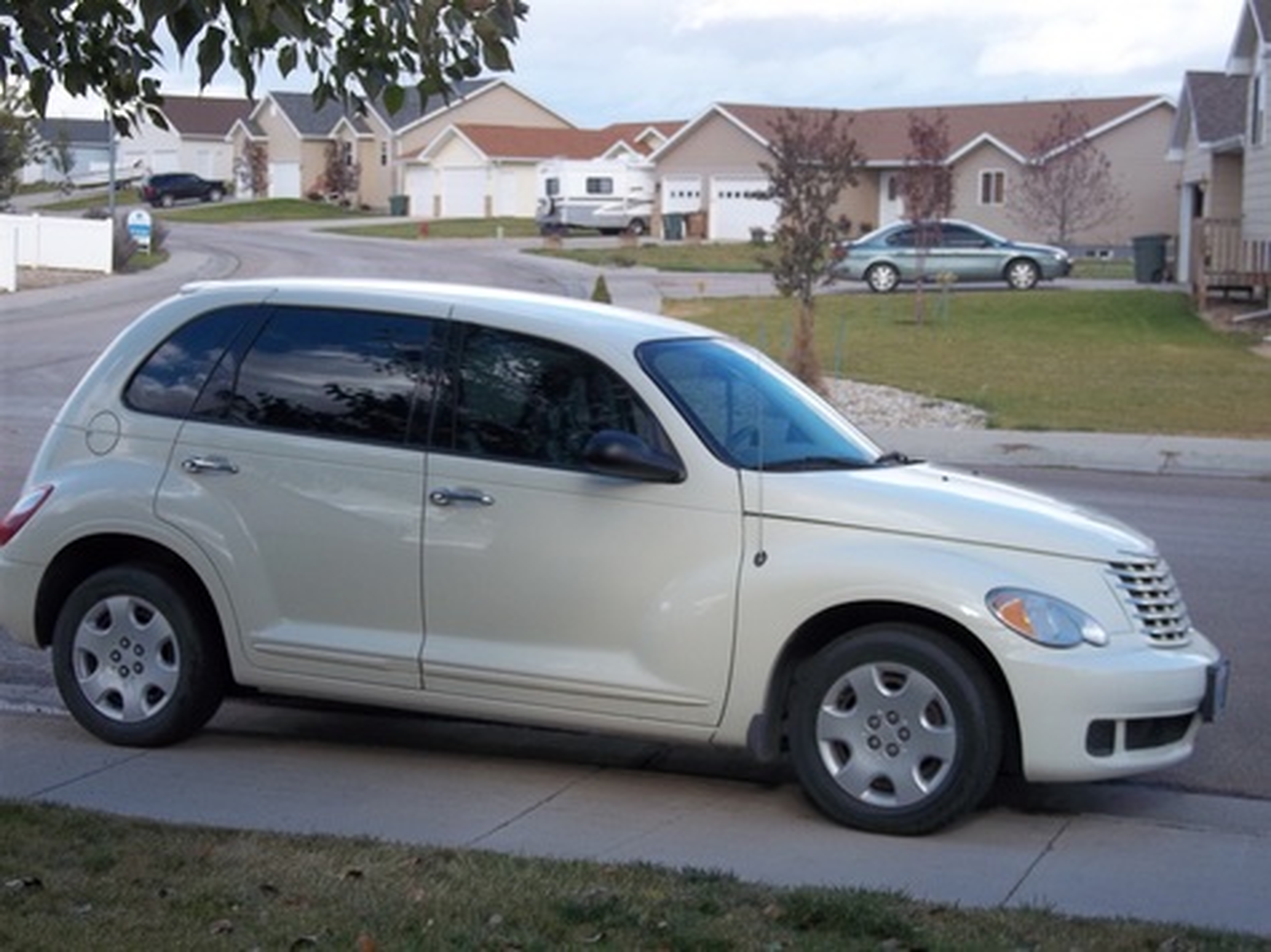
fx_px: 2276
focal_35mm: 62
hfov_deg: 31.2
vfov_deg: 23.6
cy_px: 476
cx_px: 636
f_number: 4.1
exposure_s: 1/320
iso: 80
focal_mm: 11
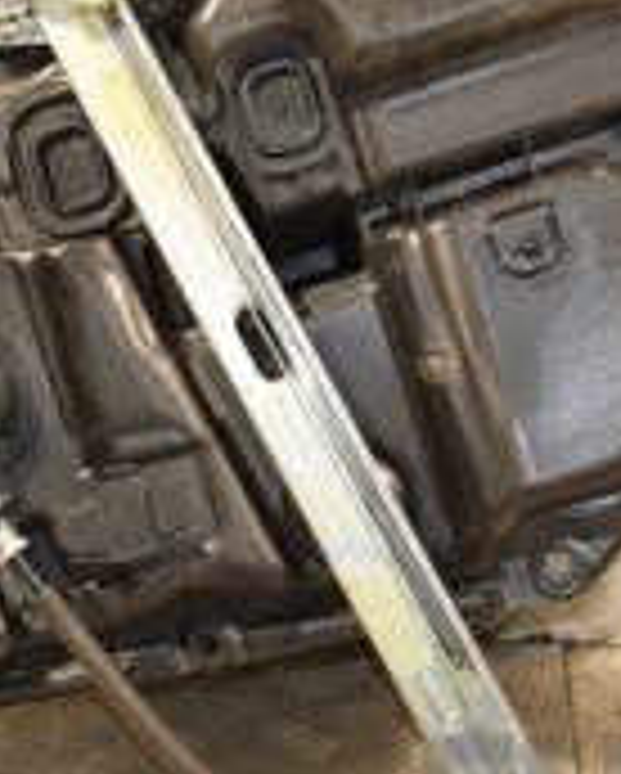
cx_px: 338
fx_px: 2812
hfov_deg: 12.6
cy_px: 202
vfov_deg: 15.6
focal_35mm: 123
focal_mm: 25
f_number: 5
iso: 800
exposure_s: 1/160
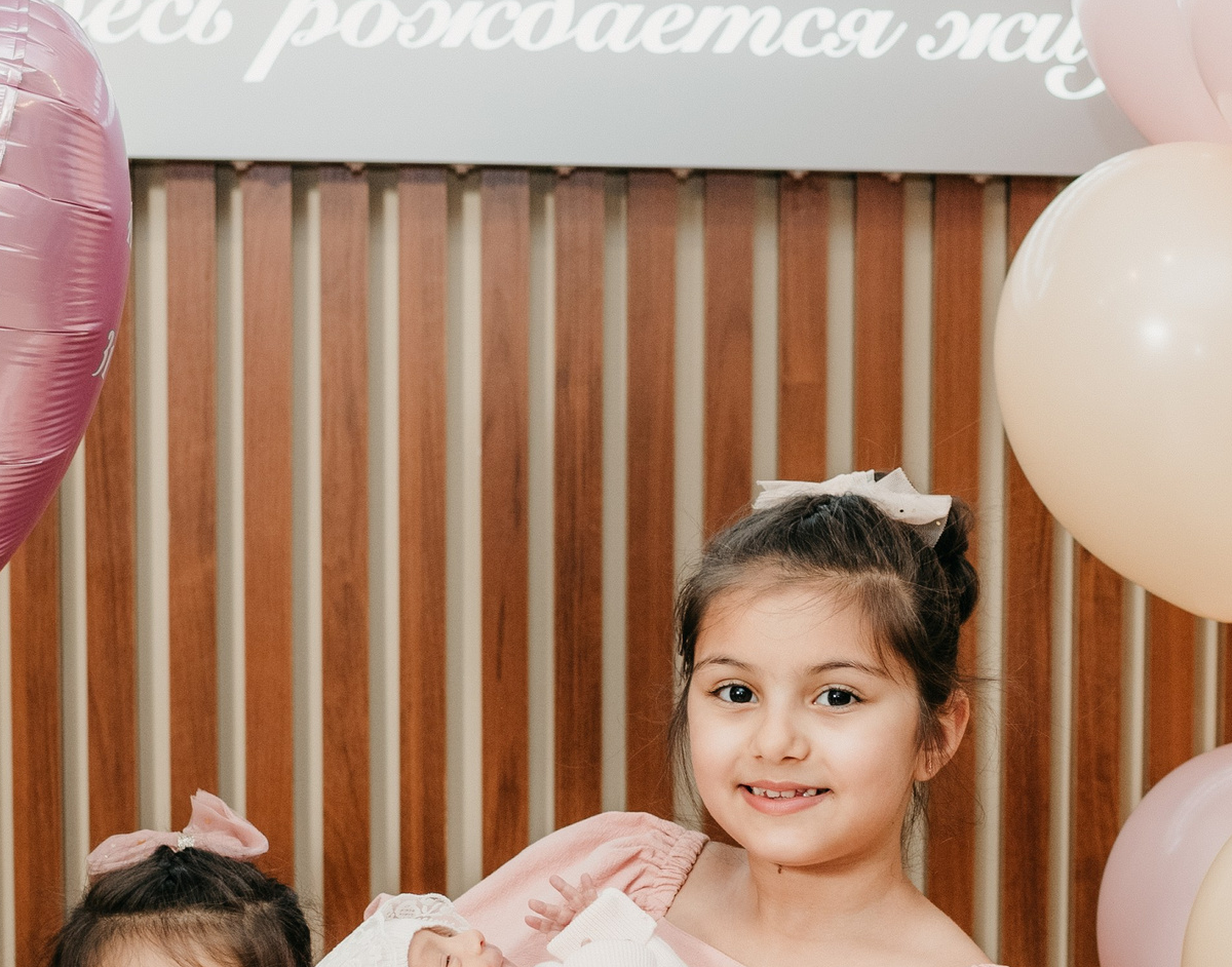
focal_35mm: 88
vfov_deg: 17.2
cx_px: 819
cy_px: 742
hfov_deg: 21.8
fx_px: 3185
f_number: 3.5
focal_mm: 35
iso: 320
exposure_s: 1/160
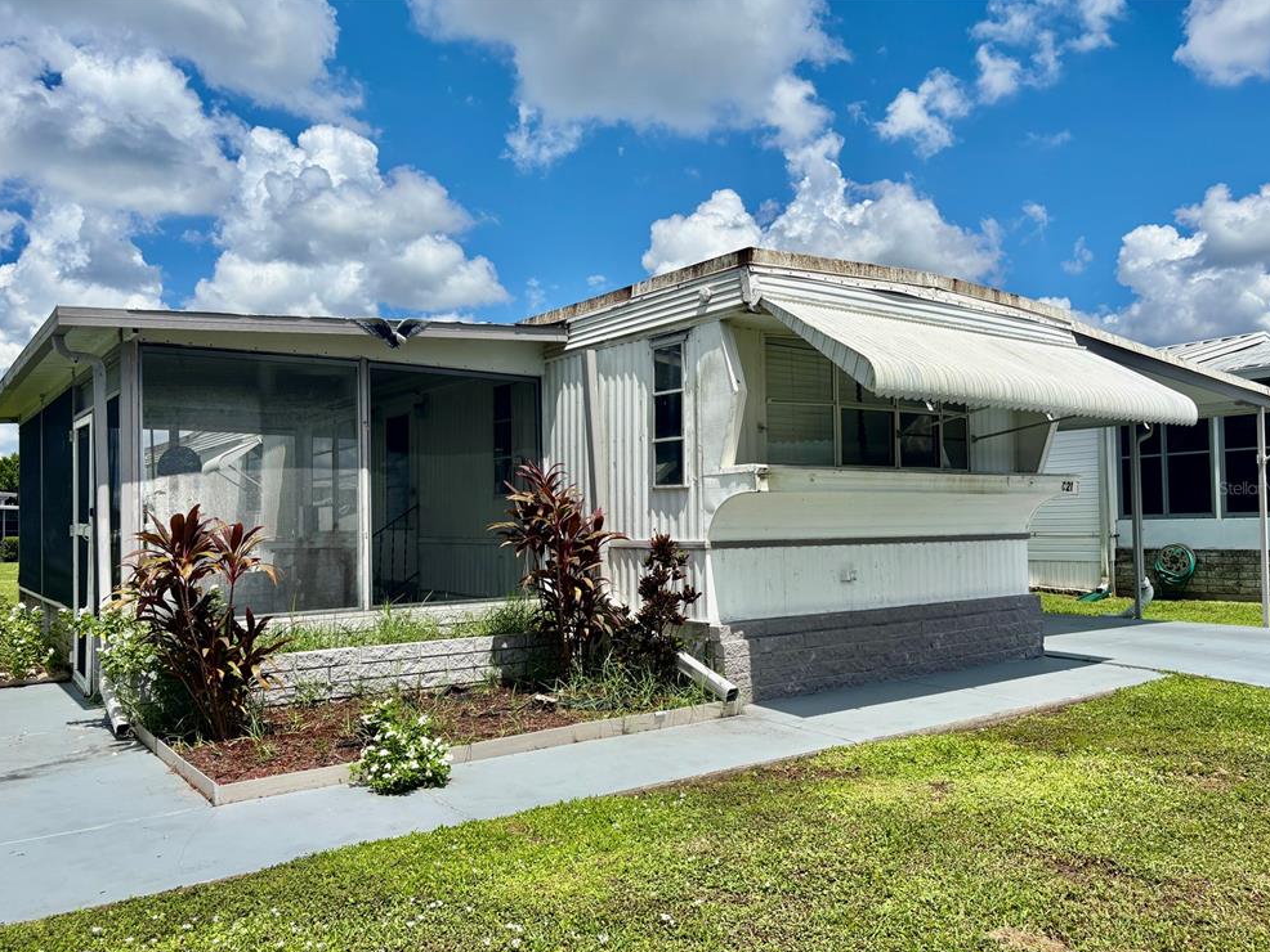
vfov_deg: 51.4
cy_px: 488
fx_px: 991
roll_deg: +1.4
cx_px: 638
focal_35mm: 27
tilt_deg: +1.6
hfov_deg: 65.3
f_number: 1.6
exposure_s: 1/6329
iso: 50
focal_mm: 5.96
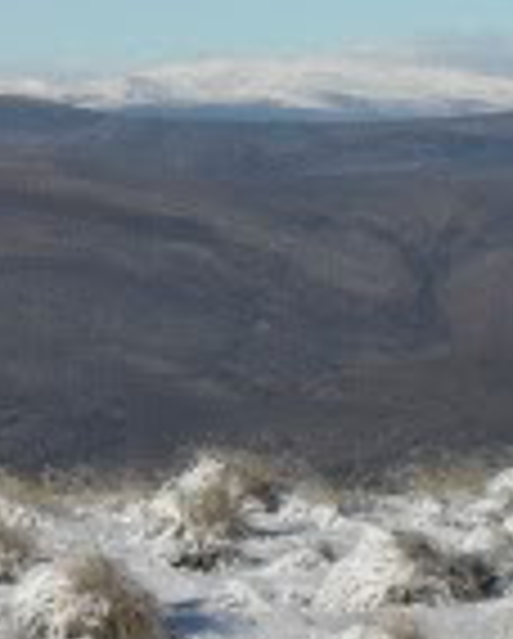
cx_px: 54
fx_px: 4659
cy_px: 216
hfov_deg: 6.3
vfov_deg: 7.8
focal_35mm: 246
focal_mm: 6.2
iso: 100
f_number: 8.9
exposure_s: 1/350
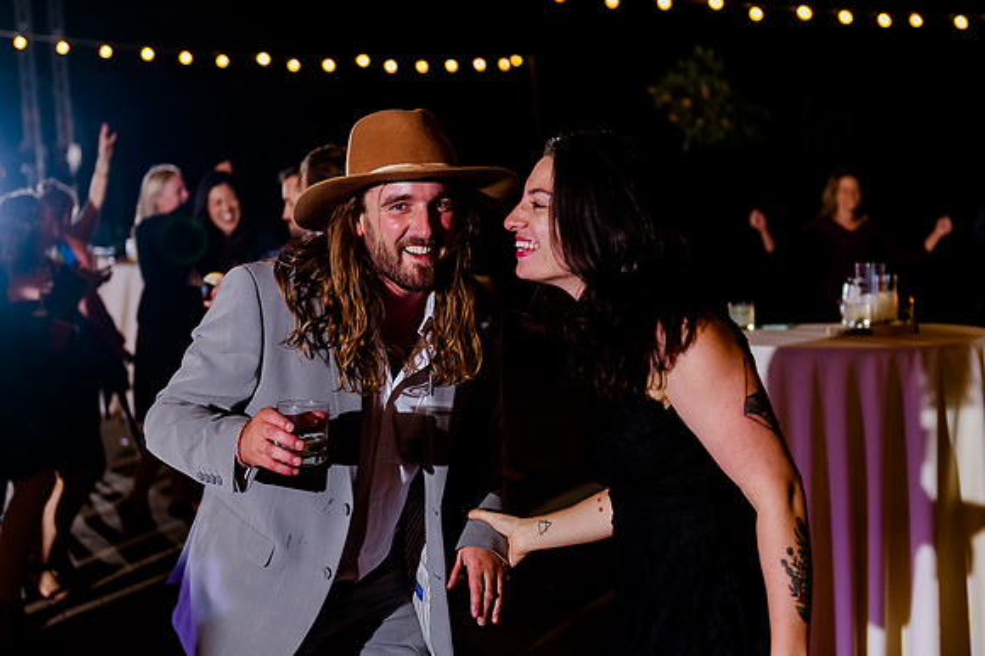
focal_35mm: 63
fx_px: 1724
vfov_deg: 21.5
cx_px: 497
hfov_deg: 31.9
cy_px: 286
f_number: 2.8
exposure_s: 1/125
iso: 2500
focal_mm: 52
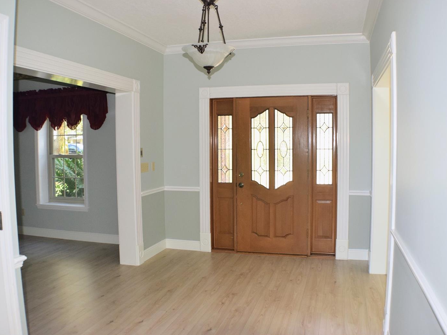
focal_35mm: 40
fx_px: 517
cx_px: 239
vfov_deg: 36.0
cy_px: 165
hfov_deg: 46.8
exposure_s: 1/125
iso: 800
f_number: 5.6
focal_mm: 24
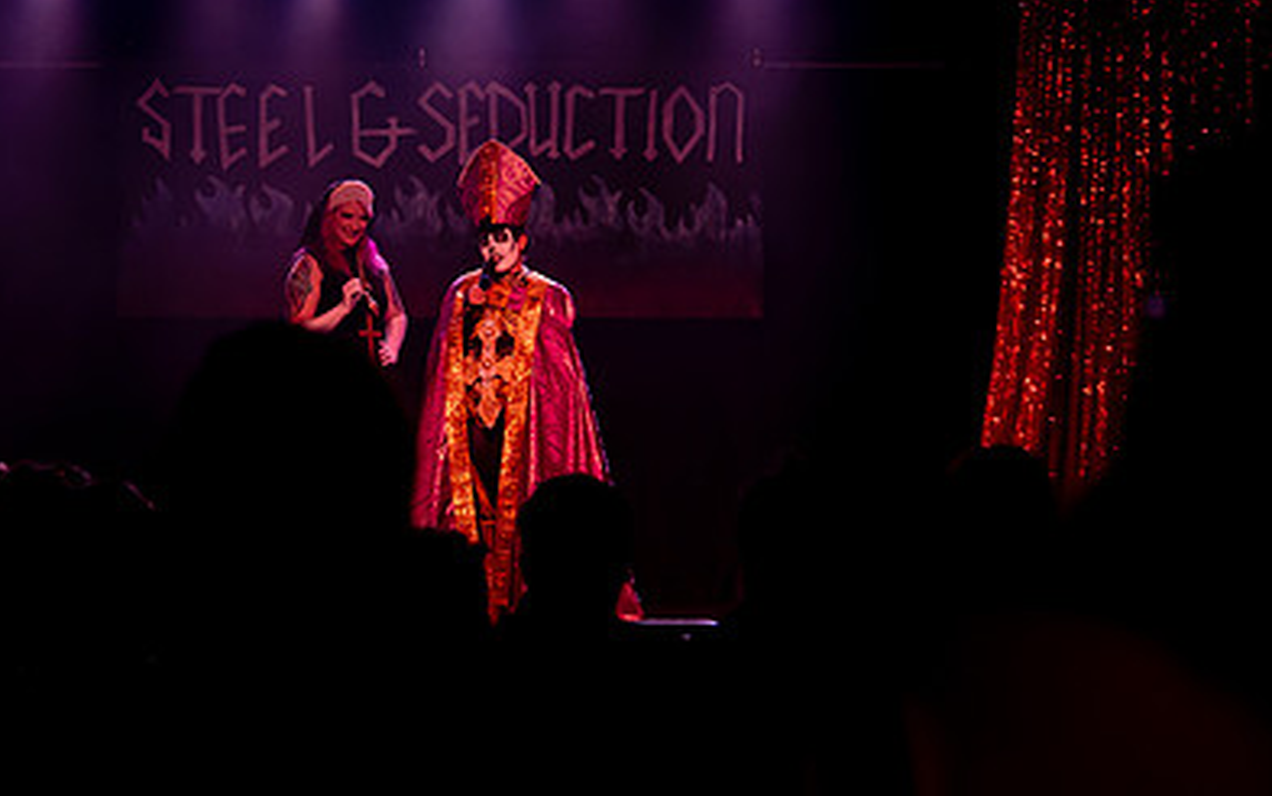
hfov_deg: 20.5
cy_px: 256
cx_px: 408
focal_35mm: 101
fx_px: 3503
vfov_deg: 12.9
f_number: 4
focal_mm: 65
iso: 5000
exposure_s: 1/100
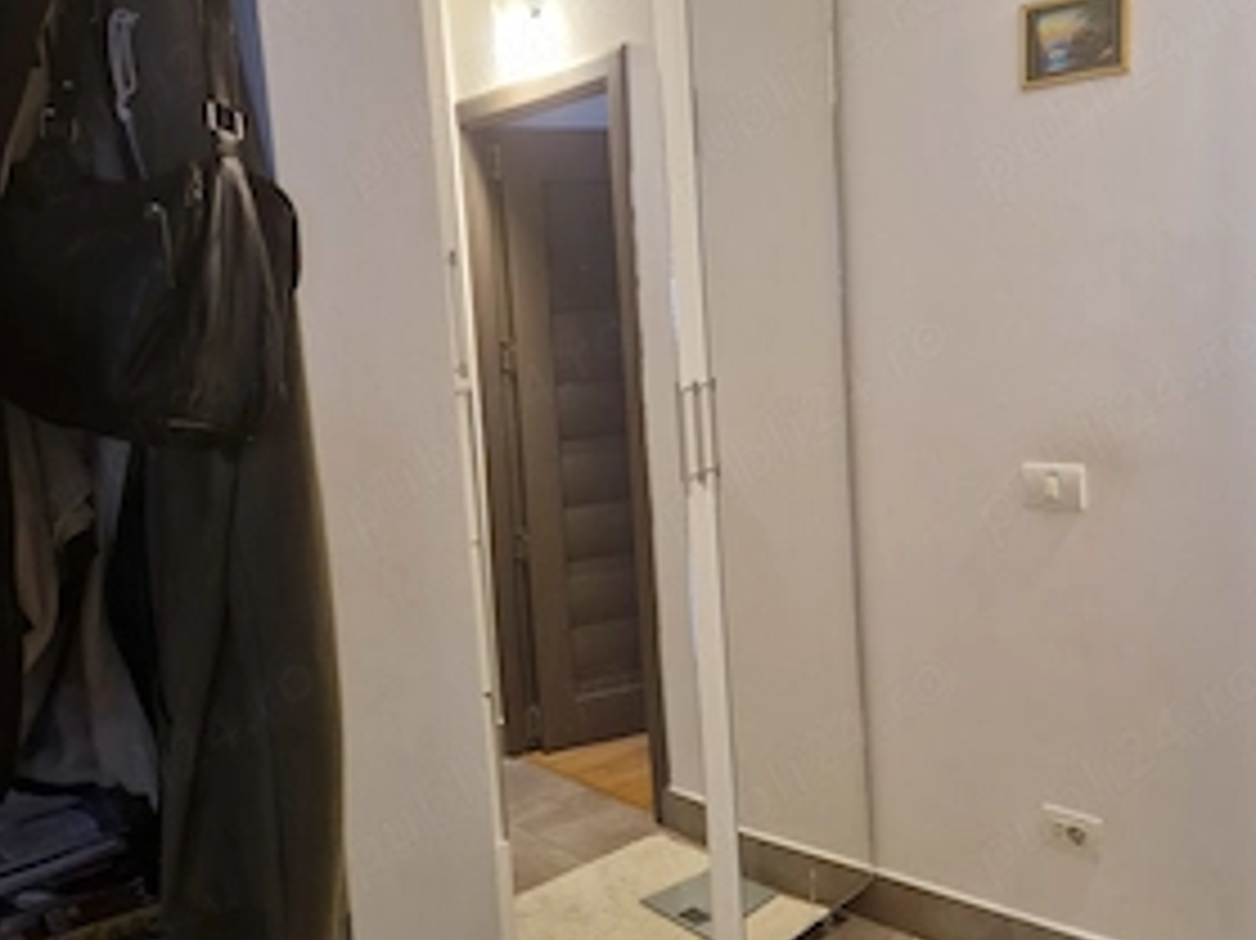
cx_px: 644
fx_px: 1197
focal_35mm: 33
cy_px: 499
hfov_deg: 55.4
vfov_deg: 42.9
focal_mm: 5.4
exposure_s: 1/100
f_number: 1.8
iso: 500
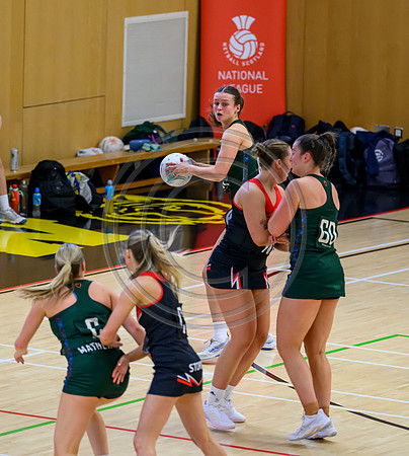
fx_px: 4199
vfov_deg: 6.2
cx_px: 221
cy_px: 204
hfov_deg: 5.6
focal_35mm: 297
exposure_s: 1/1000
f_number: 3.2
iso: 4000
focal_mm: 200
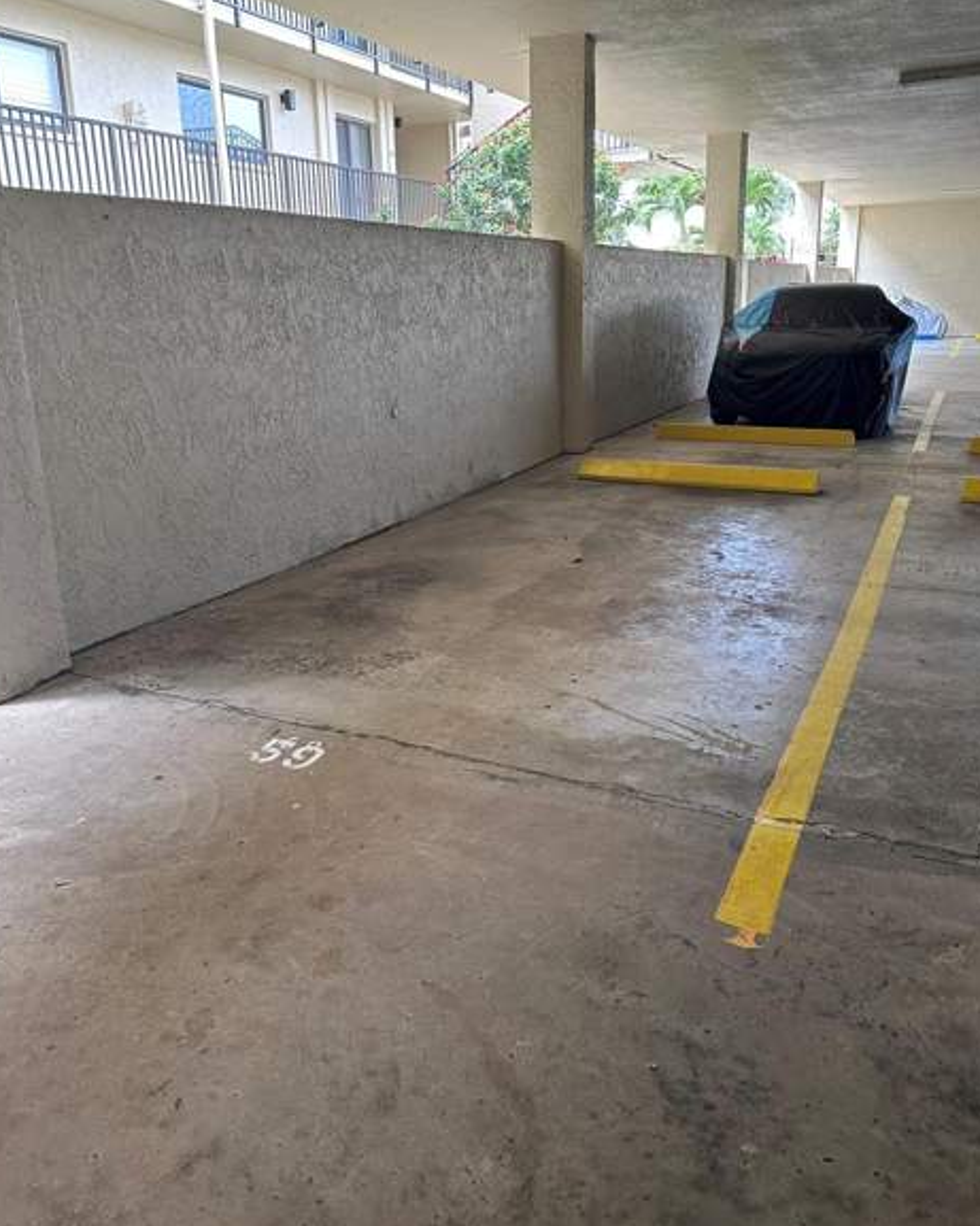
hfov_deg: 54.9
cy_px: 572
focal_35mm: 26
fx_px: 943
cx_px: 483
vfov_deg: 66.0
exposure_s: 1/162
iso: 100
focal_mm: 6.86
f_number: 1.78
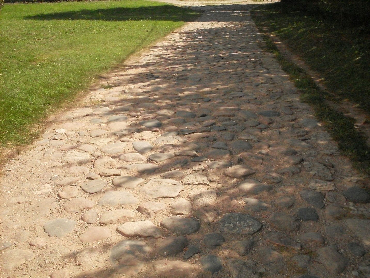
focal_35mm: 38
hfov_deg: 49.0
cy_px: 139
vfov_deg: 37.7
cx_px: 185
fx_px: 406
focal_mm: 6.3
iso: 400
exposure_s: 1/750
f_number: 8.4
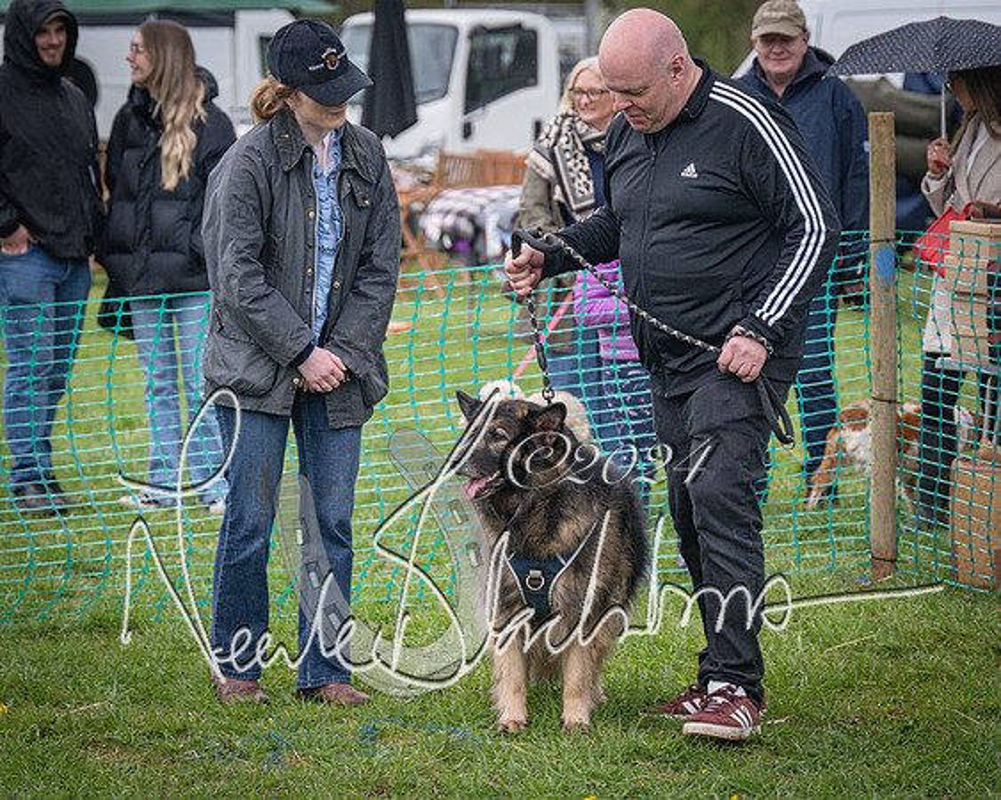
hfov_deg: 11.7
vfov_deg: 9.3
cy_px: 400
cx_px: 500
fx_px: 4905
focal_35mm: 166
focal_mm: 98
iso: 1250
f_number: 4
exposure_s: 1/3200
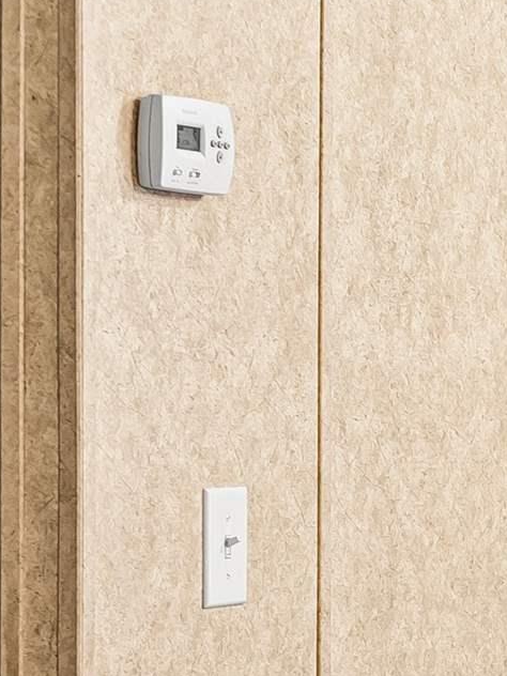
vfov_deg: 12.0
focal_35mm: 159
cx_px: 1476
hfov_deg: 8.1
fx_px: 3105
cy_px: 894
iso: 160
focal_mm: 34
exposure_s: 1/2
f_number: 5
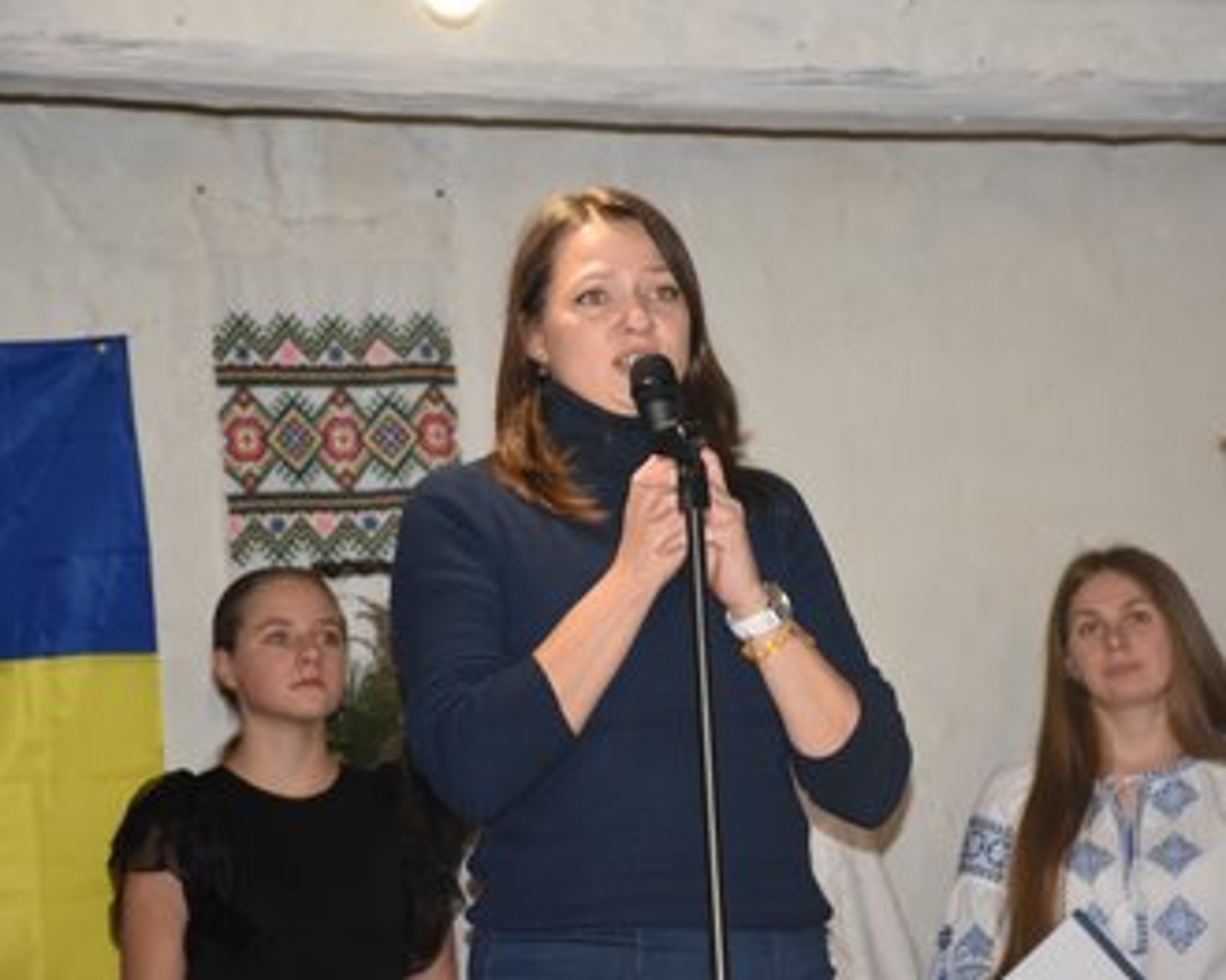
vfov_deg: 10.6
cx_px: 671
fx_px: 5280
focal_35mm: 146
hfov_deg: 13.2
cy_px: 492
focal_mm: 85
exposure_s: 1/60
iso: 1250
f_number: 5.3
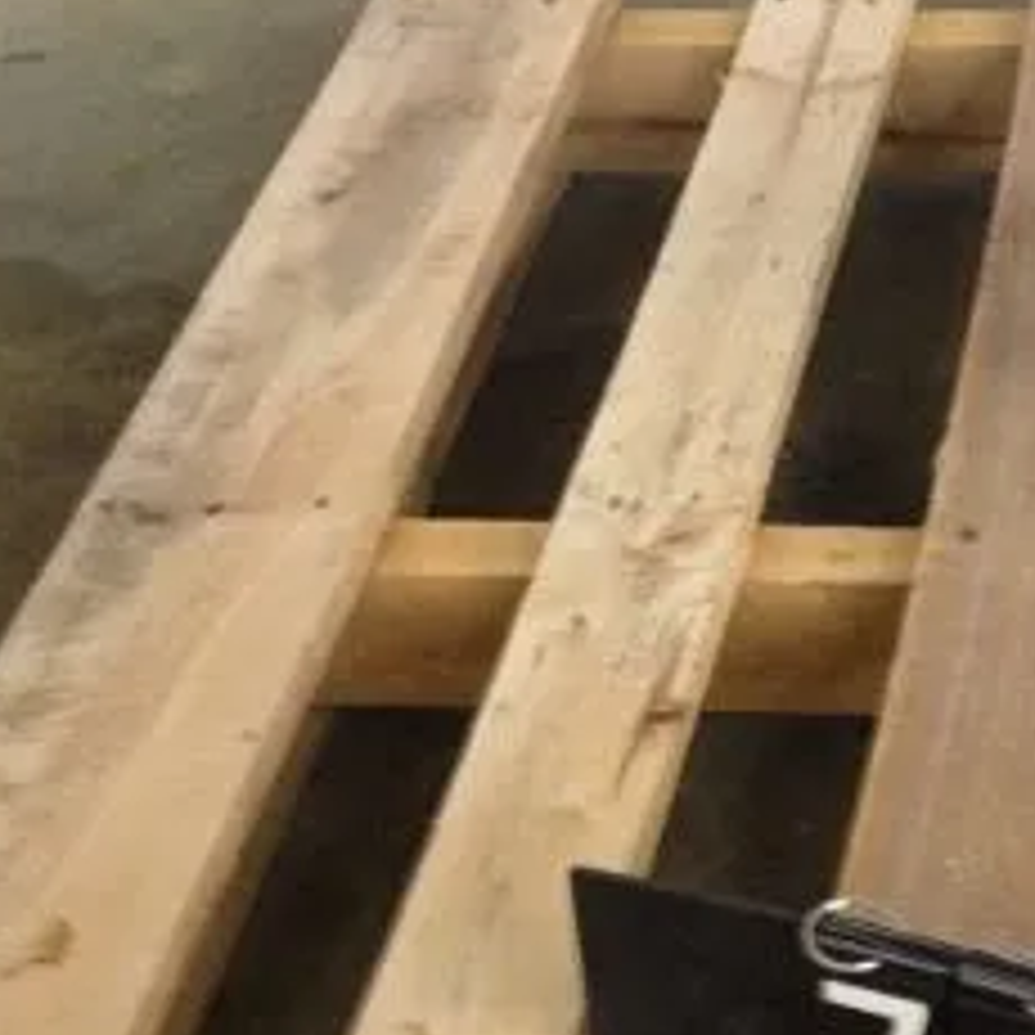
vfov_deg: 20.2
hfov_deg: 19.1
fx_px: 2909
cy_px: 567
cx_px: 1233
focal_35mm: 86
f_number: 2.4
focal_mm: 4.28
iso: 250
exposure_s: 1/20
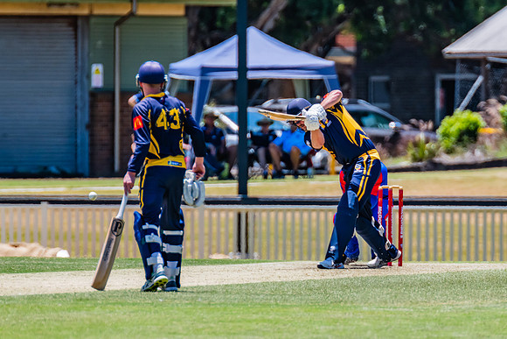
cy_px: 161
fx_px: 11217
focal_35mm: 796
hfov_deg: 2.6
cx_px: 343
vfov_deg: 1.7
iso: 640
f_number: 7.1
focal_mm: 550
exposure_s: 1/2000
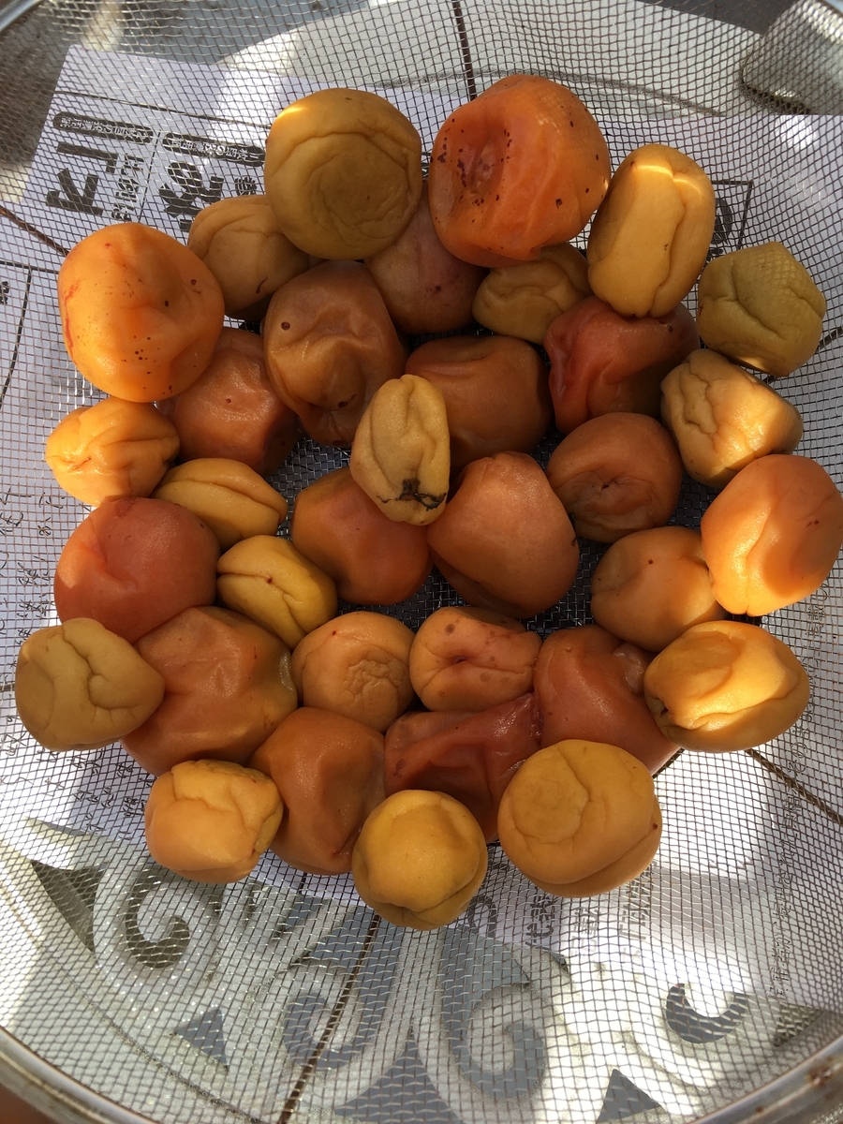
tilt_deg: -82.2
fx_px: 942
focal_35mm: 29
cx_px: 422
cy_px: 562
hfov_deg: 48.2
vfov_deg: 61.7
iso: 25
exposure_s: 1/605
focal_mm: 4.15
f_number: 2.2
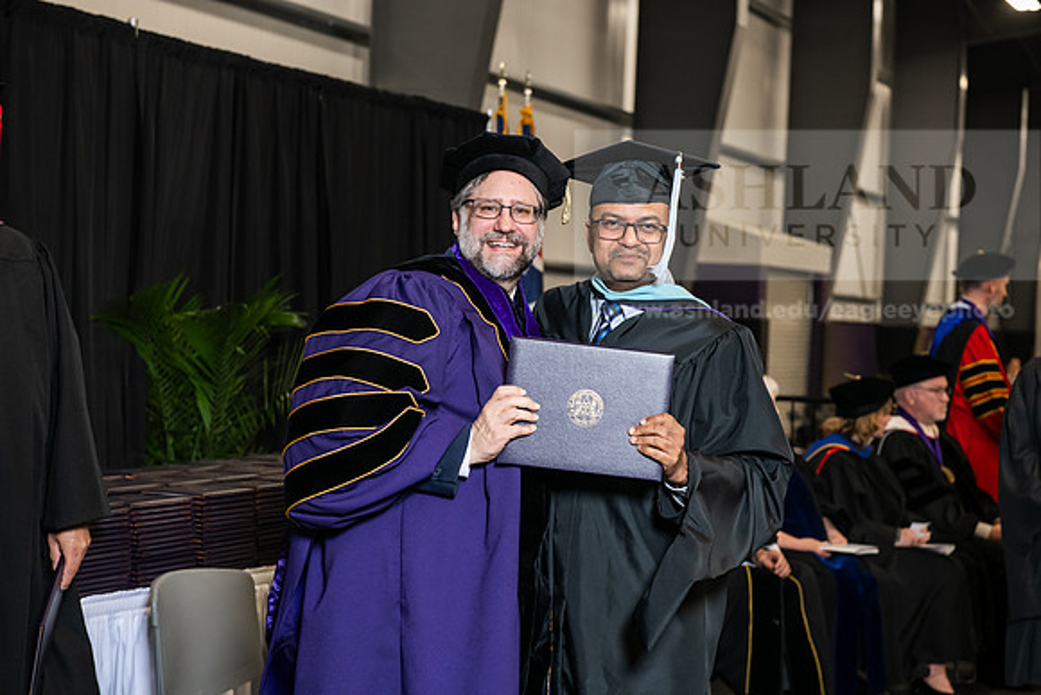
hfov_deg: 28.8
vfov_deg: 19.5
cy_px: 348
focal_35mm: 70
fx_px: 2025
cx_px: 520
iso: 2000
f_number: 5
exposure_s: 1/200
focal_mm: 70
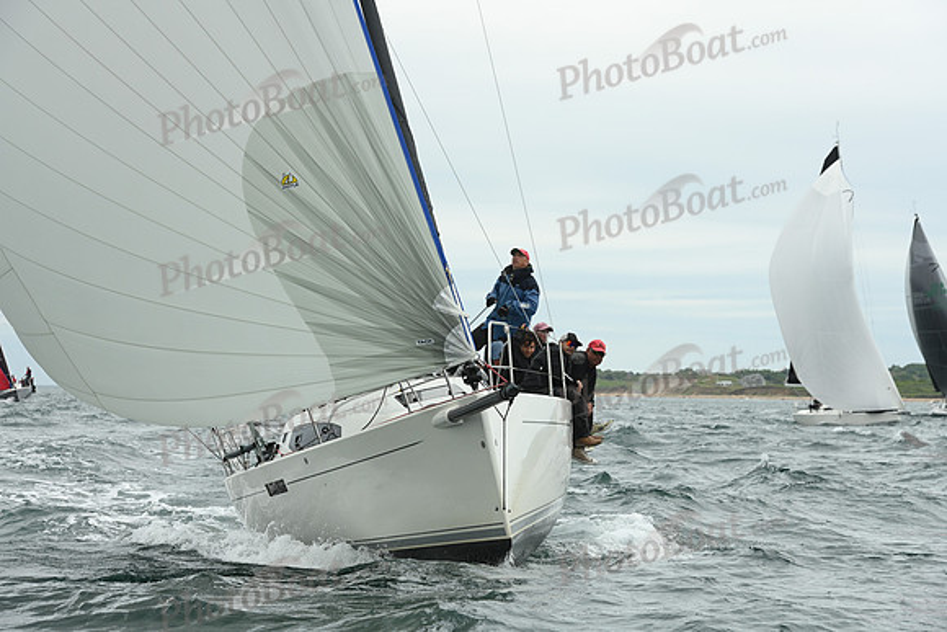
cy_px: 316
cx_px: 474
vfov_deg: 13.0
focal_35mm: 105
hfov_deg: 19.5
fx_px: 2763
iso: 400
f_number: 7.1
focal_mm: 105
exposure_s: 1/800
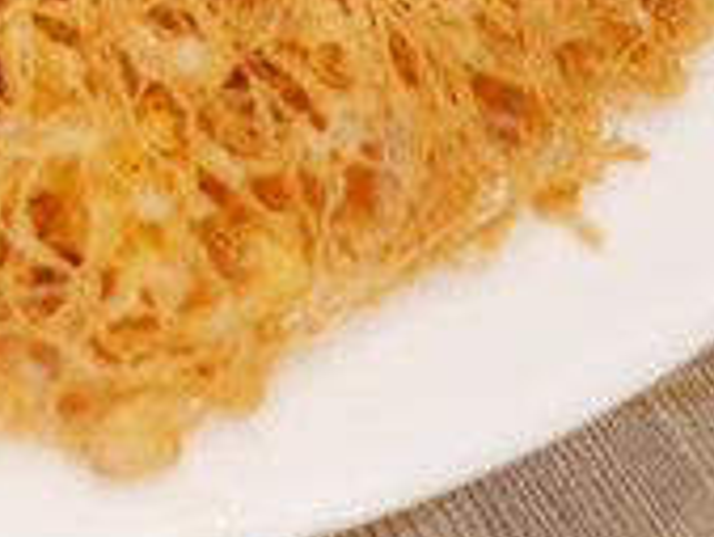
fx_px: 3653
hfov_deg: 9.8
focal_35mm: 177
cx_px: -1022
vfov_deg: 7.9
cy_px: -689
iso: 200
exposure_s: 1/80
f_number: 1.7
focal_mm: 15
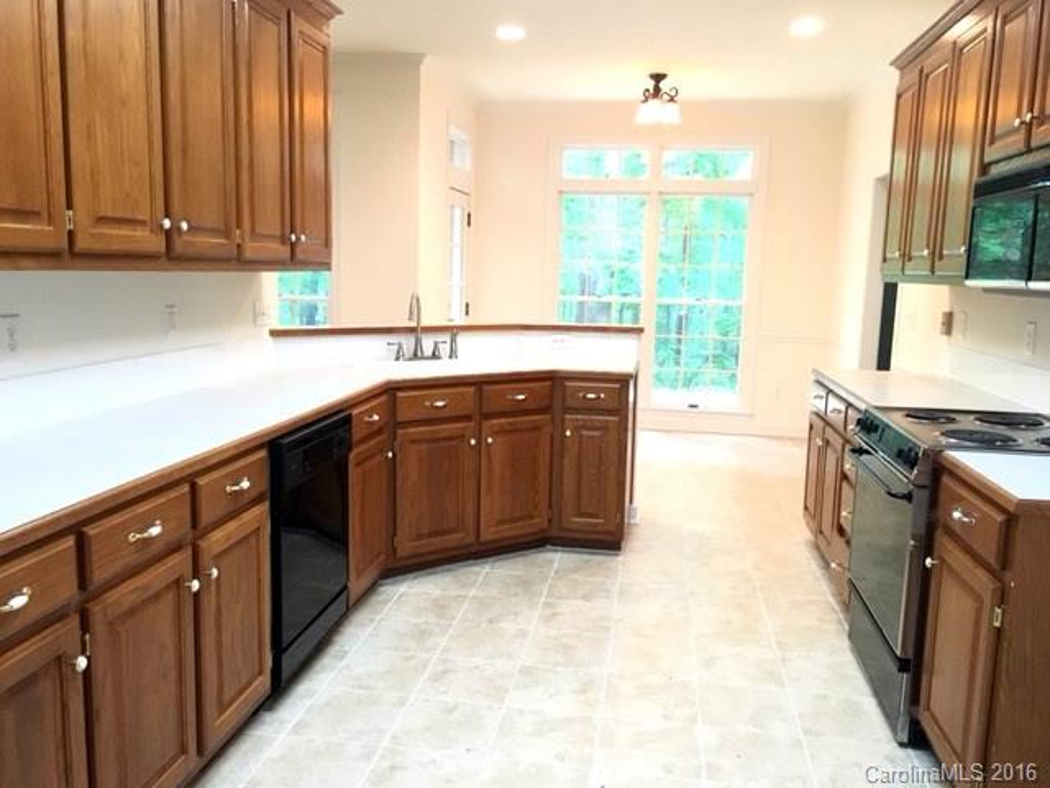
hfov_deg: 61.7
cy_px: 394
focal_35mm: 29
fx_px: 880
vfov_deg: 48.2
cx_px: 525
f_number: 2.2
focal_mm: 4.15
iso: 250
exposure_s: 1/30
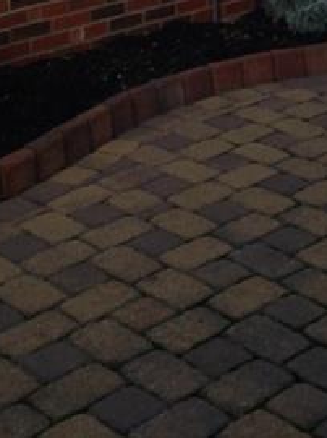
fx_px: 1186
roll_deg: +1.7
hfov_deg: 15.7
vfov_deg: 19.7
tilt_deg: -9.9
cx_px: 219
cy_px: -79
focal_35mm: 94
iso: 50
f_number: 2.4
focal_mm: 4.12
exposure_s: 1/53
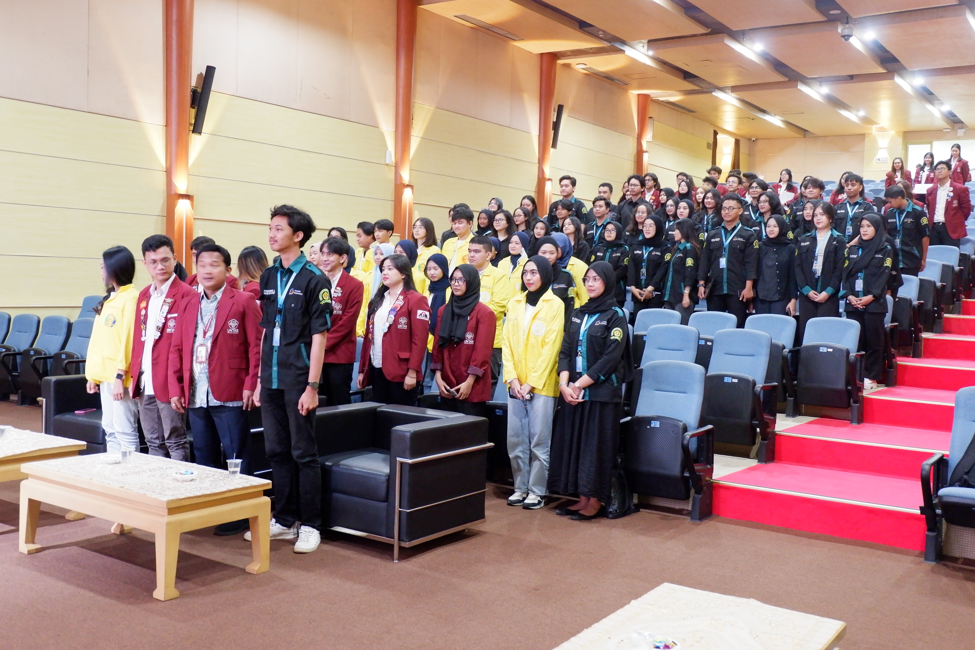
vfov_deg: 37.9
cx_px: 488
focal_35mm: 35
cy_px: 325
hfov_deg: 54.4
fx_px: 948
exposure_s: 1/17
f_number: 4.2
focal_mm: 23.2
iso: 3200
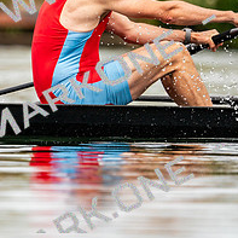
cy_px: 26
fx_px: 11590
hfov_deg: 1.2
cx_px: 147
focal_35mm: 1490
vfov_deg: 1.2
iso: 320
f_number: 6.3
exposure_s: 1/2000
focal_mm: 594
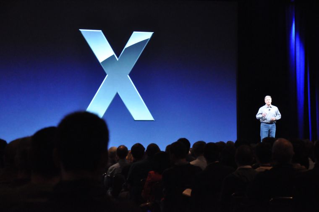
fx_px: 823
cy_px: 106
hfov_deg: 21.9
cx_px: 160
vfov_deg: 14.7
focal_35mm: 93
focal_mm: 62
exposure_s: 1/30
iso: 2800
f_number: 5.3
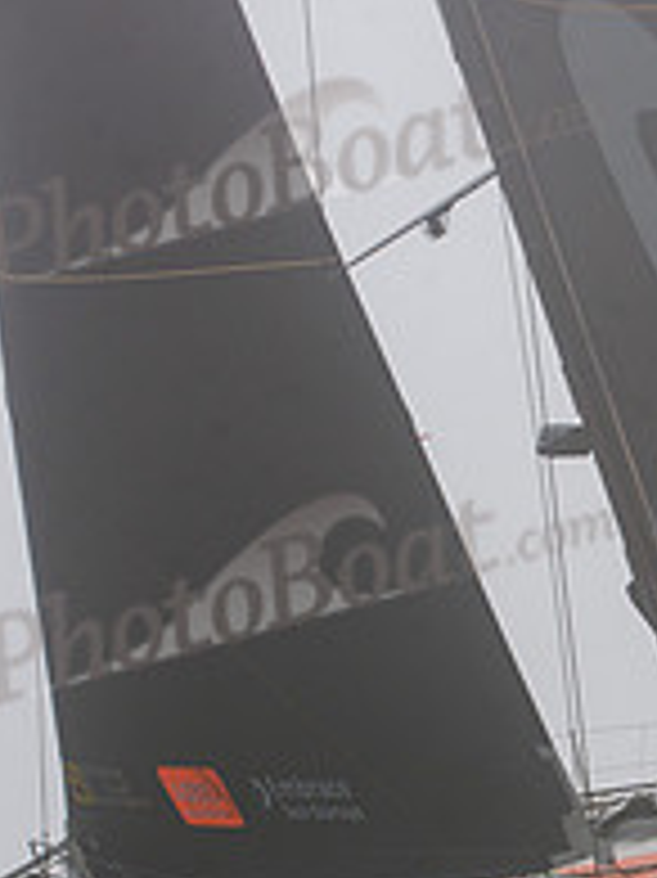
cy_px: 759
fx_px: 14491
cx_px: 850
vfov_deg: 3.5
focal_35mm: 572
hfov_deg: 2.6
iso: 280
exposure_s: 1/1250
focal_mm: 200
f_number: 10
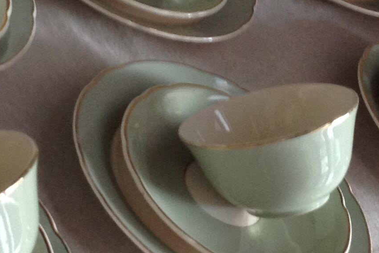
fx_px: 1158
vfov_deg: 12.4
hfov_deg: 18.2
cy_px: 52
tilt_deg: -37.0
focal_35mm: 110
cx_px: 15
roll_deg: -27.5
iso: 125
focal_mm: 4.28
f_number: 2.4
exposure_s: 1/15
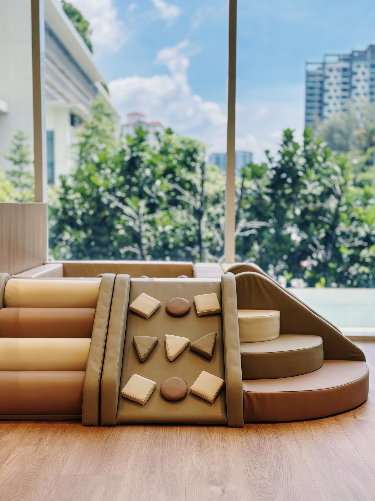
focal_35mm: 48
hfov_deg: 30.3
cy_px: 250
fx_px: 693
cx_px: 188
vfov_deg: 39.7
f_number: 1.78
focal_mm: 6.86
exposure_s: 1/555
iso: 80
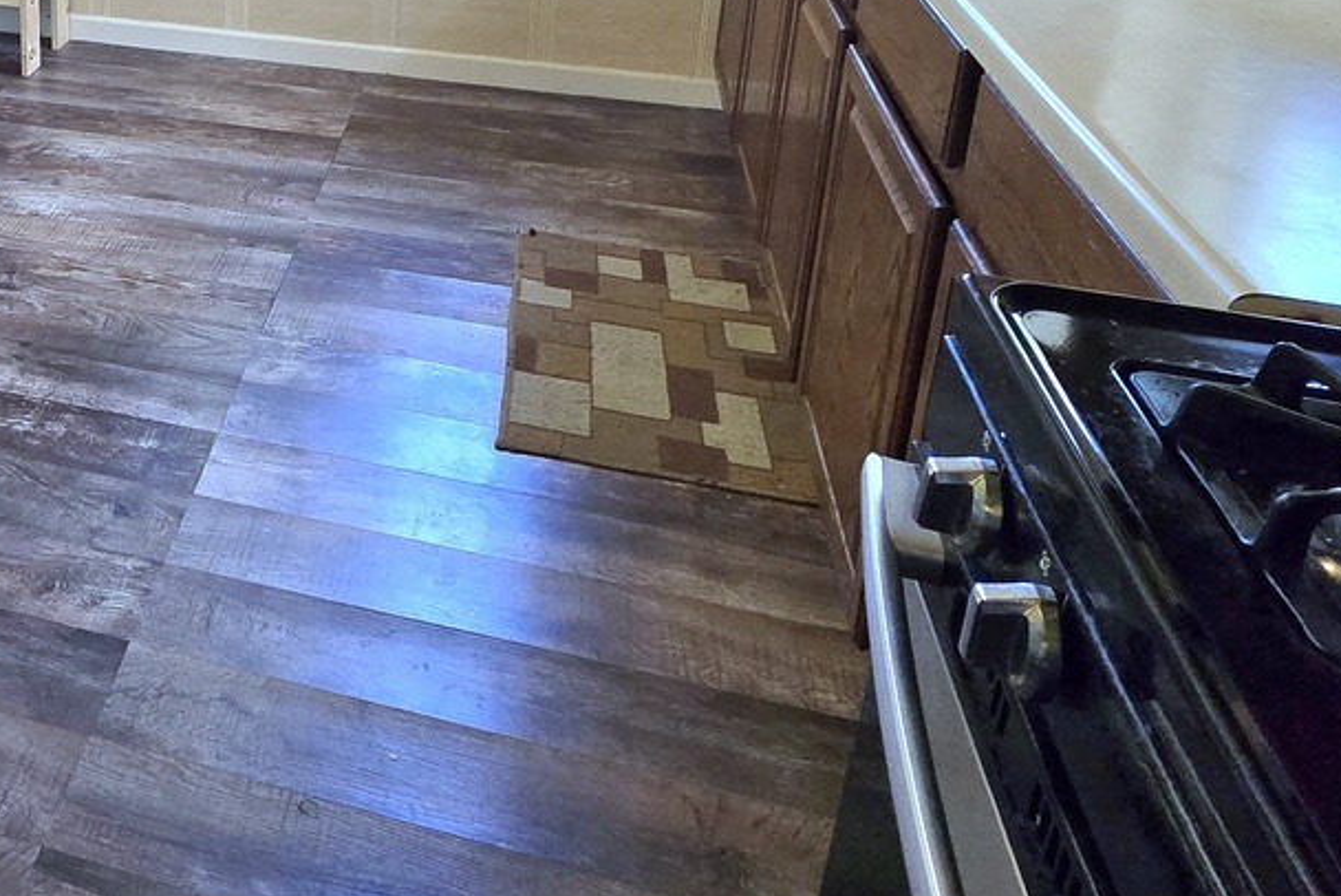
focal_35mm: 32
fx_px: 1193
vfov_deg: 36.2
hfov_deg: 52.3
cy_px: -40
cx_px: 157
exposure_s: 1/60.2
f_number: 2.2
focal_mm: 2.2
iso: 320
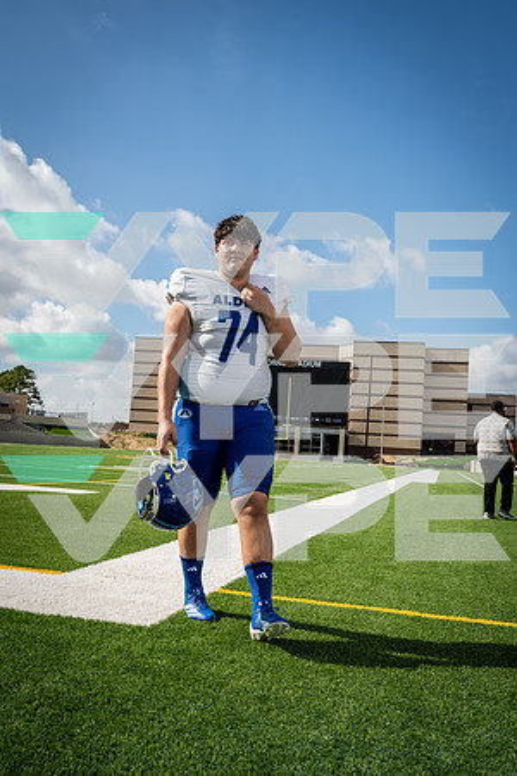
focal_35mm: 35
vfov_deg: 54.4
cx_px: 258
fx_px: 754
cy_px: 388
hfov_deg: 37.9
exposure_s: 1/250
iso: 125
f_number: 8
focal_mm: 35
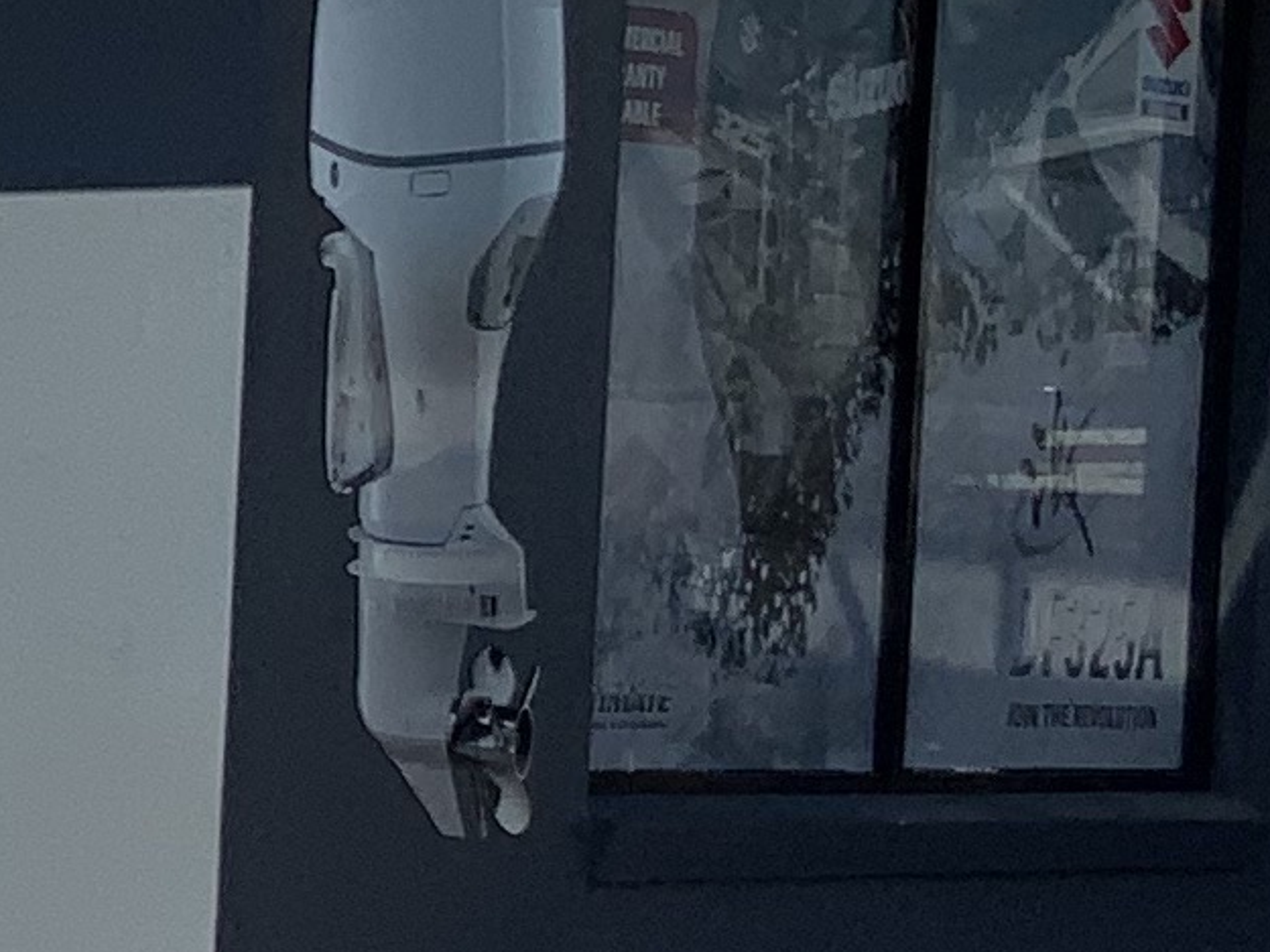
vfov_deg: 7.9
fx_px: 6862
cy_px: 869
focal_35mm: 187
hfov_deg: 9.8
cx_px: -1353
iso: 16
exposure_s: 1/1848
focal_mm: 3
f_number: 1.8
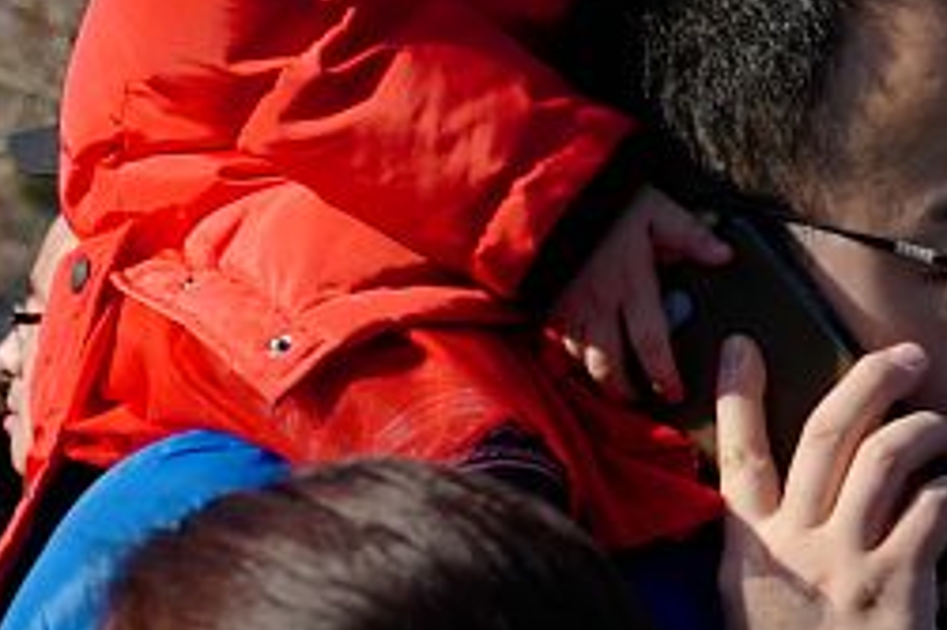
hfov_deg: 5.1
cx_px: -404
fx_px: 10568
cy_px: -566
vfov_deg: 3.4
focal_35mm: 402
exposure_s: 1/320
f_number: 5.6
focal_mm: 56
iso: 100
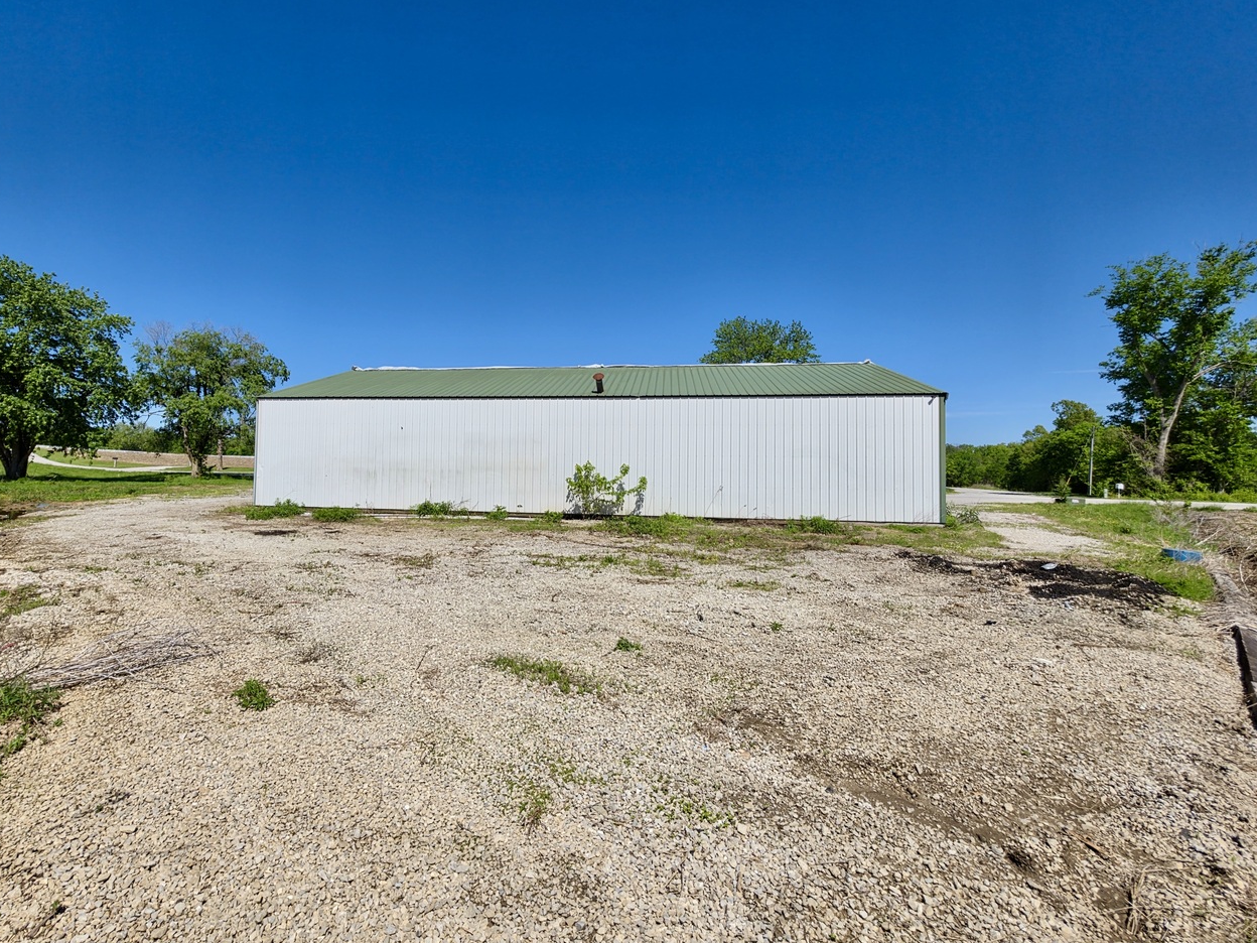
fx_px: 545
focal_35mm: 15
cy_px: 459
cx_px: 581
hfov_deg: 98.0
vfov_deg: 81.7
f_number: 1.9
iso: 32
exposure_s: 1/3282
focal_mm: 2.2
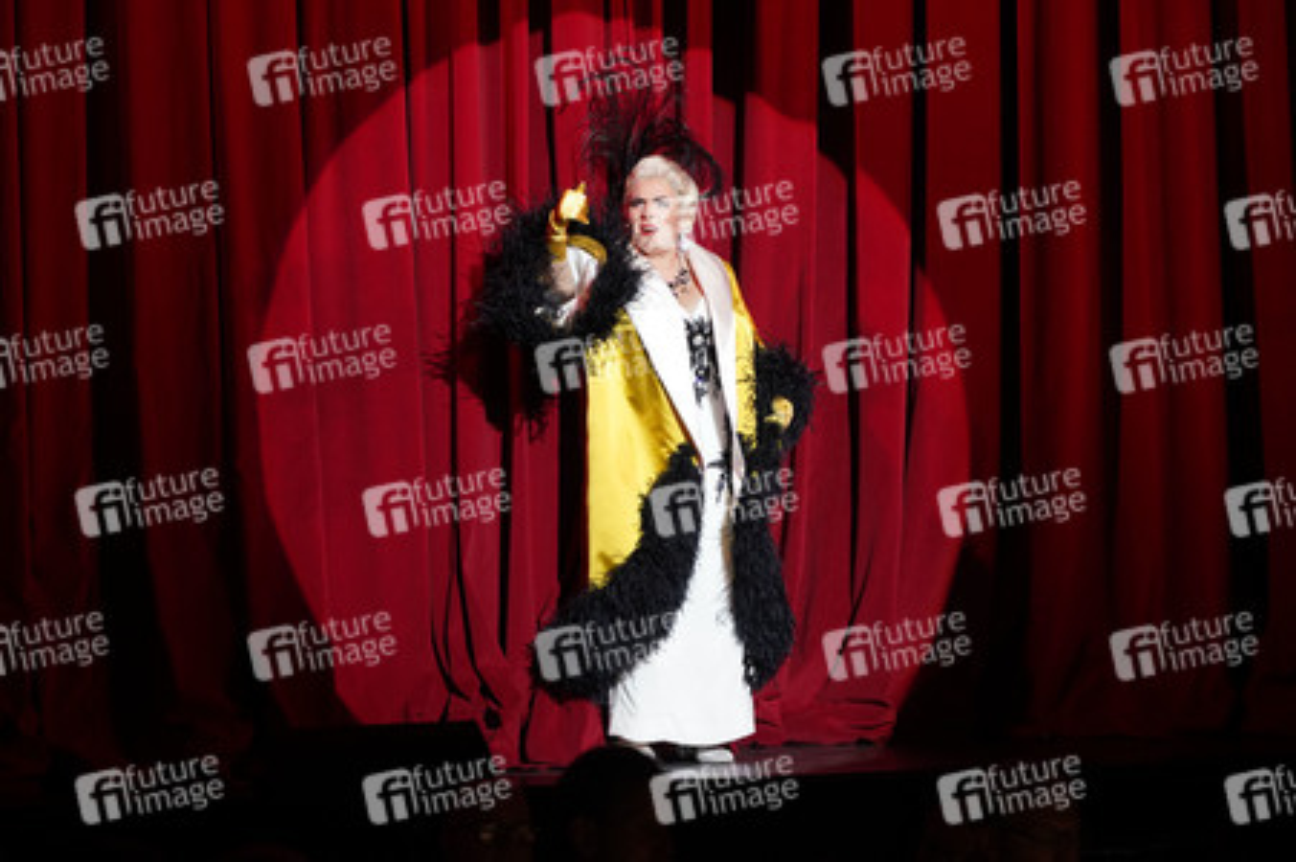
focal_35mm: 144
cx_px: 648
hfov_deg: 14.3
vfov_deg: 9.5
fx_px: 5180
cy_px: 431
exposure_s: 1/250
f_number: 5.6
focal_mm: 144
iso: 2500
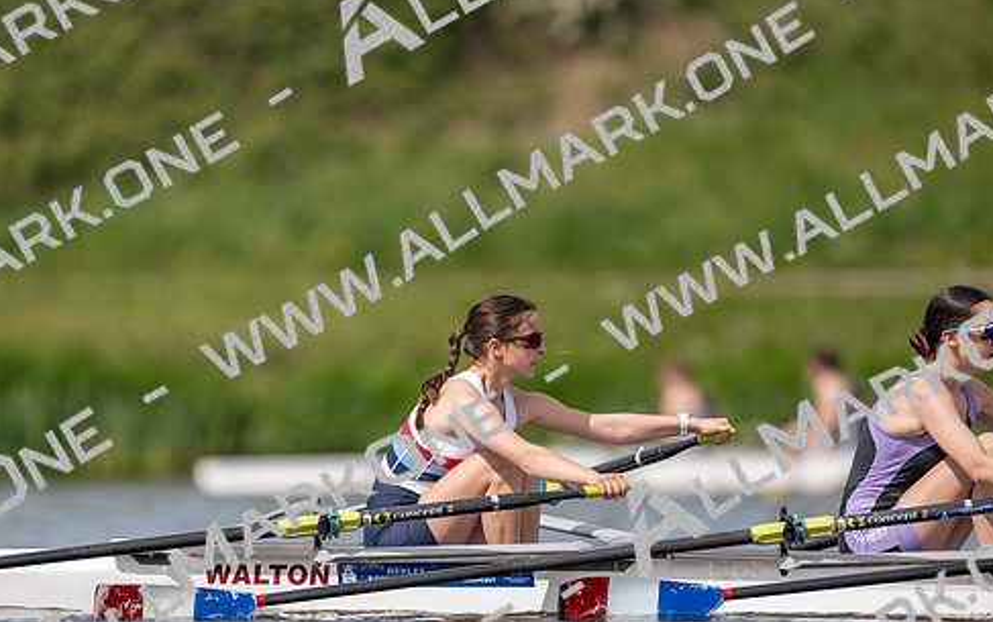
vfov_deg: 1.8
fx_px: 19713
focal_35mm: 728
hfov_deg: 2.9
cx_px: 453
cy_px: 384
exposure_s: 1/2500
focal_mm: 600
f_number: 4
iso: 220
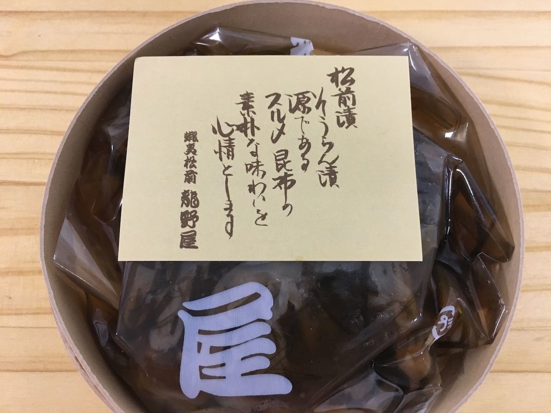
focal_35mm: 29
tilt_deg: -74.4
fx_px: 462
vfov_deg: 48.2
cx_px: 276
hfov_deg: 61.7
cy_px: 206
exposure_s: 1/20
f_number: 2.2
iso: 200
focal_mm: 4.15
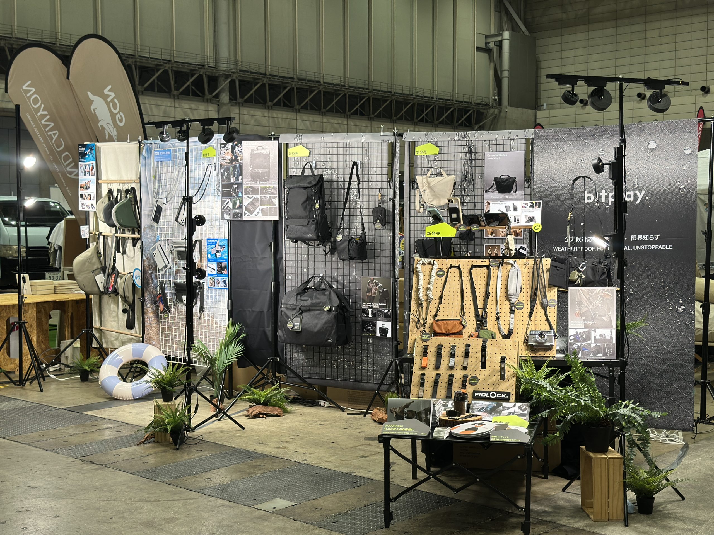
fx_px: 990
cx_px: 357
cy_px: 268
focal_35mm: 48
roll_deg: -0.2
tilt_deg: -3.1
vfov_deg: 30.3
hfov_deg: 39.7
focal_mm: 6.86
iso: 125
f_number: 1.78
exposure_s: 1/50
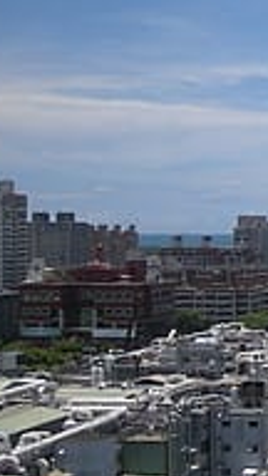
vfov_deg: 18.0
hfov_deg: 9.2
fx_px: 1503
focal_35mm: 119
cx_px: 628
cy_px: 193
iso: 64
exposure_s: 1/406
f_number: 5.7
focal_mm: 5.7
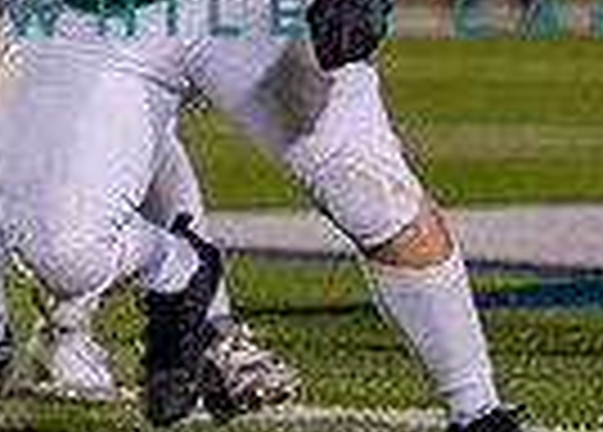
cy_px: -358
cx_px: -570
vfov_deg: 1.3
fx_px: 18326
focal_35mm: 1069
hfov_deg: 1.9
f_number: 1.8
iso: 1600
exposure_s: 1/1250
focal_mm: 135
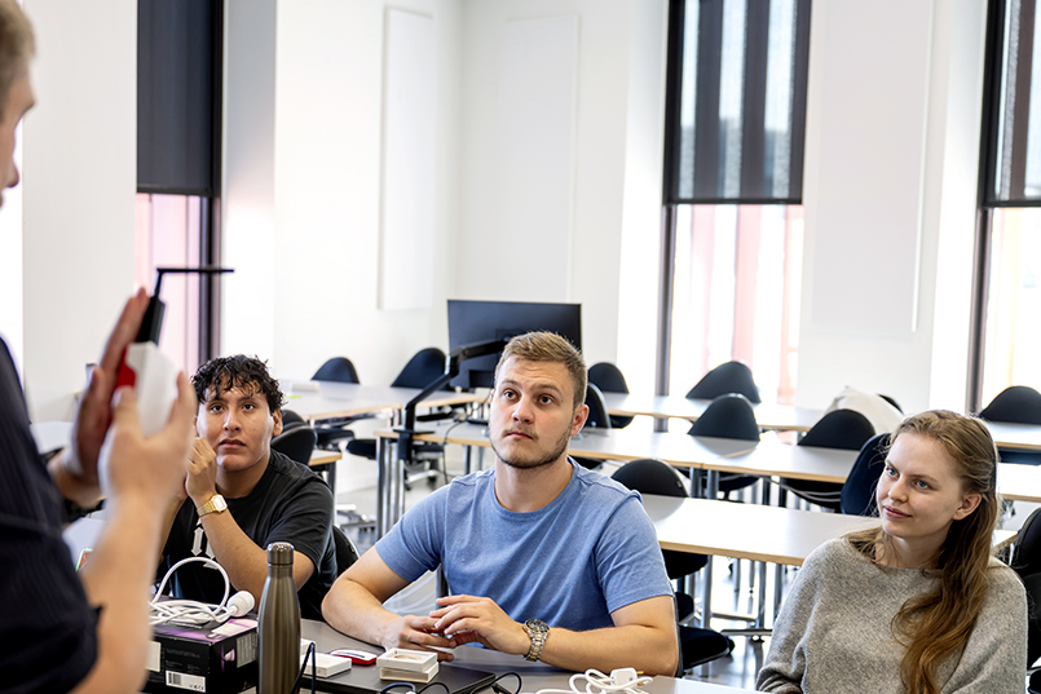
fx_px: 1591
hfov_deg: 36.0
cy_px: 407
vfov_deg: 24.6
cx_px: 375
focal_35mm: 55
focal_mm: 41
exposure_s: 1/250
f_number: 2.8
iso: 1250
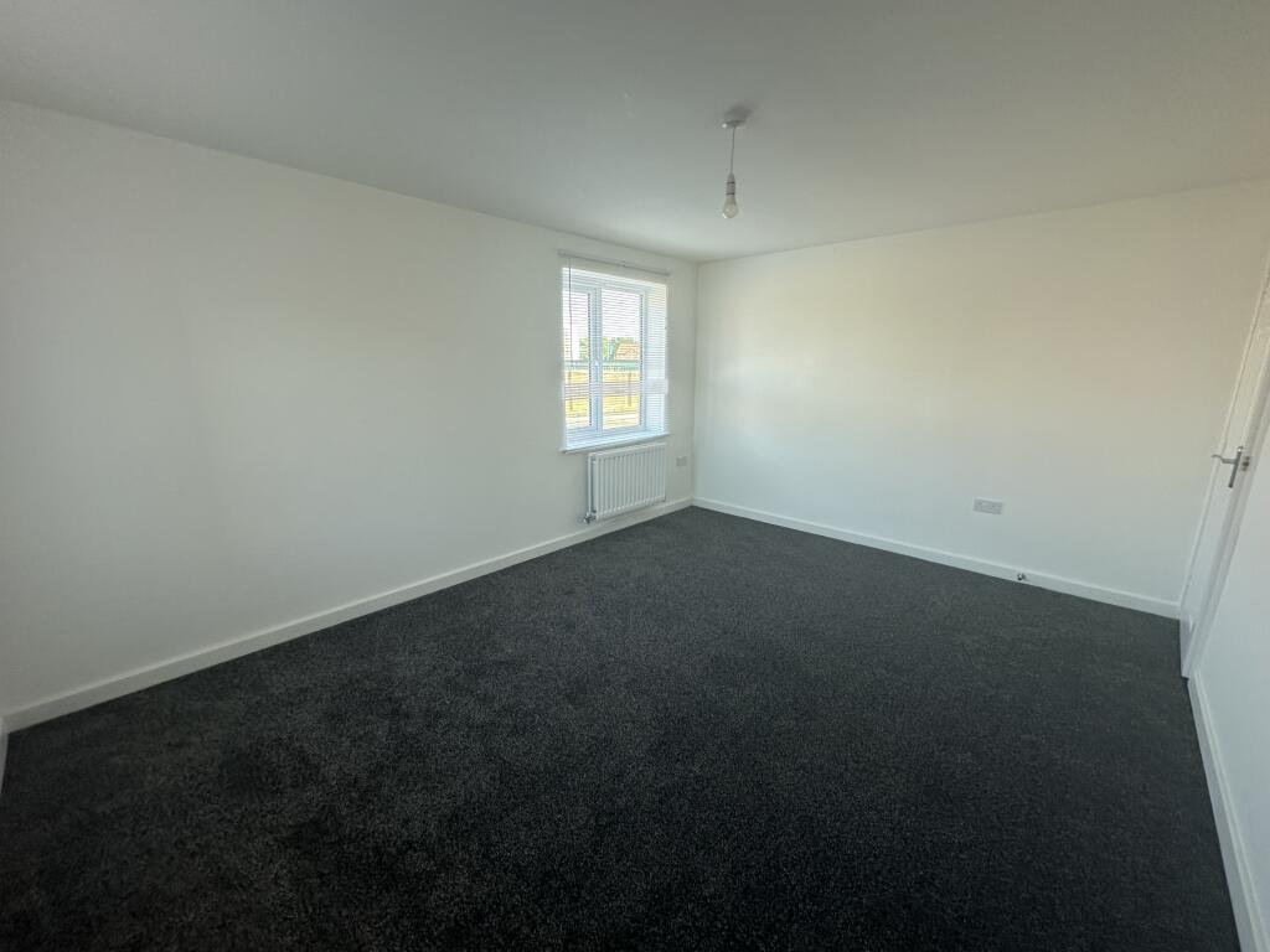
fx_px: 514
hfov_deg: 102.1
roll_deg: -1.7
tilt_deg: -11.9
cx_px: 635
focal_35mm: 14
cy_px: 476
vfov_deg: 85.7
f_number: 2.2
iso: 64
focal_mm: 2.22
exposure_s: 1/99
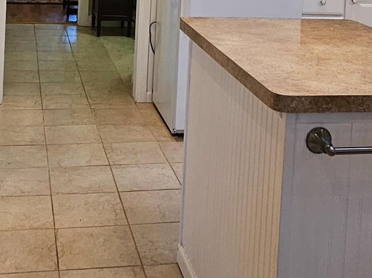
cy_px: -85
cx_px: 140
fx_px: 612
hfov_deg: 33.6
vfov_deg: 22.8
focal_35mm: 57
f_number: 2.2
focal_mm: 2.2
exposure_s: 1/60
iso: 160
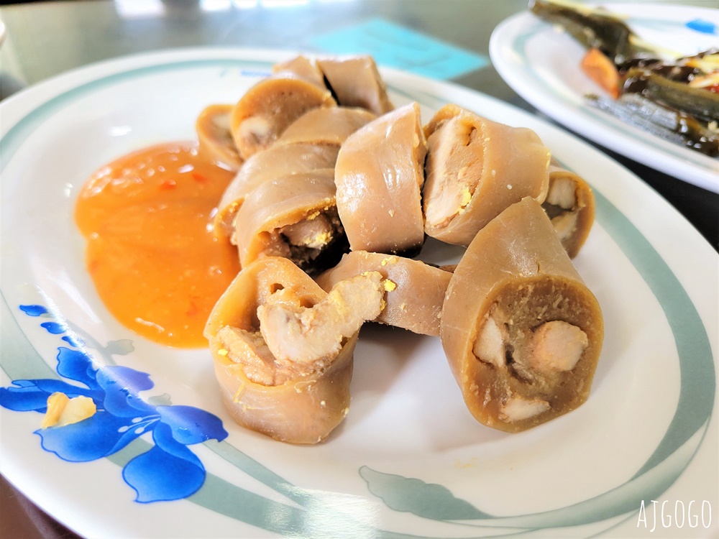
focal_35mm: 26
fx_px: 540
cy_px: 270
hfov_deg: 67.3
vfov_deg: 53.1
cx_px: 360
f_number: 1.8
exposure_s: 1/120
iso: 125
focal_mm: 5.4
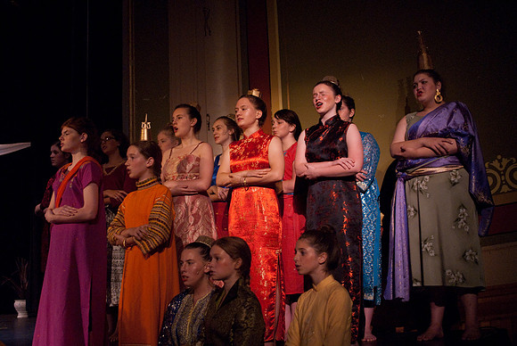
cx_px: 258
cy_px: 173
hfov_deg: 42.3
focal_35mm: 46
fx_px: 668
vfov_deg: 29.0
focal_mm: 31
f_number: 2.8
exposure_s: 1/60
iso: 1250
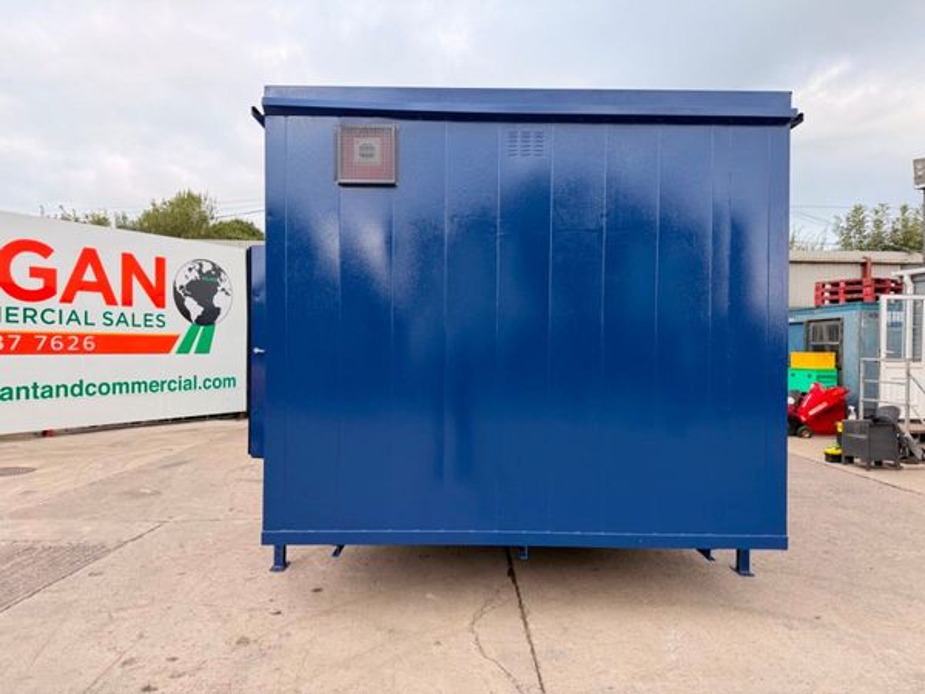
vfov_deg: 56.8
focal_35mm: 24
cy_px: 347
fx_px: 641
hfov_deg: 71.6
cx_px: 462
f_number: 1.78
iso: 80
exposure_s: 1/210
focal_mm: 6.76
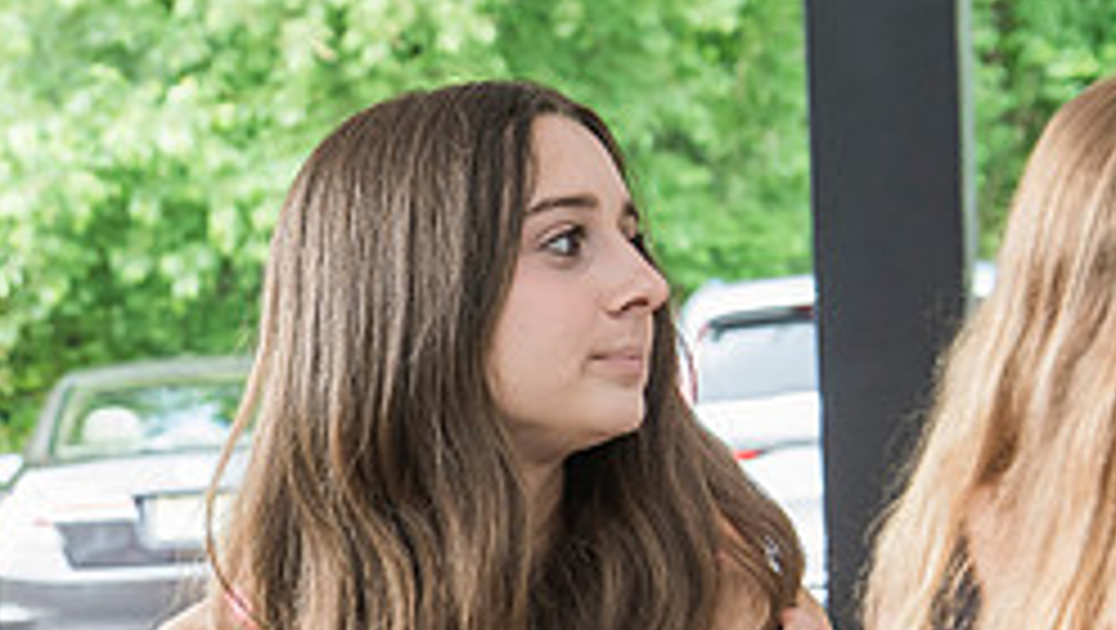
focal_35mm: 98
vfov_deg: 12.2
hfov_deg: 21.0
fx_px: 2903
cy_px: 686
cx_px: -9
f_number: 4.5
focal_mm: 40
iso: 1600
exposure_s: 1/100
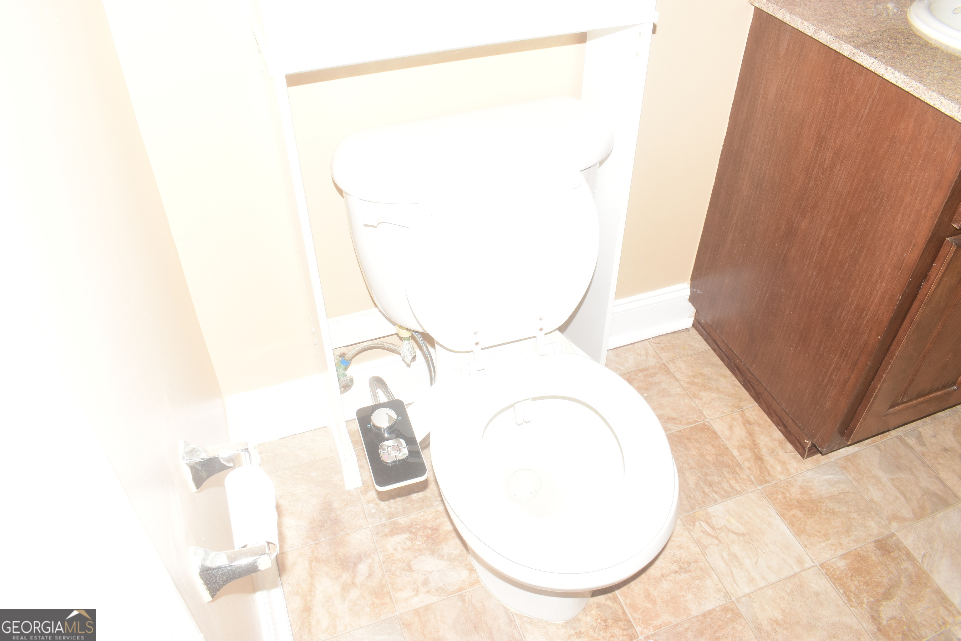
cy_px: 320
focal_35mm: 27
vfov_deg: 47.9
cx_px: 480
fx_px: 721
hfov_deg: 67.4
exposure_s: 1/200
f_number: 9
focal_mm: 18
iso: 400
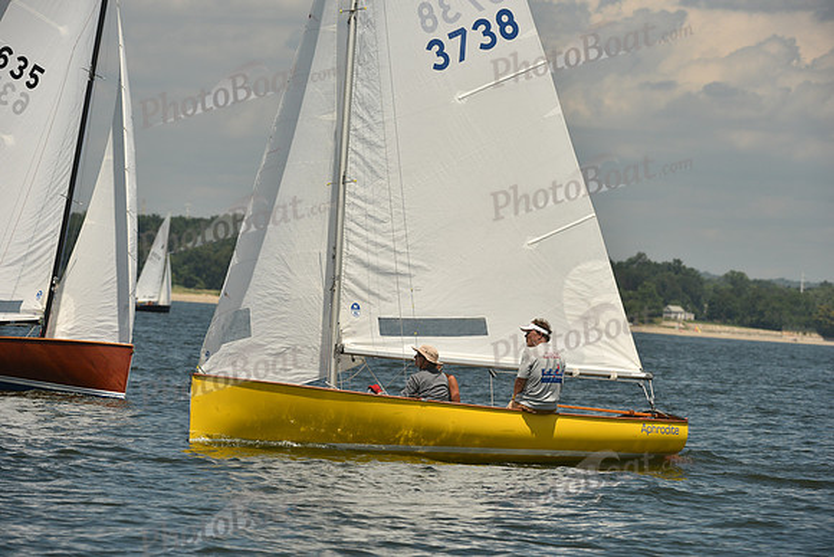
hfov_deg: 8.6
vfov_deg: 5.7
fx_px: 5561
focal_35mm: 240
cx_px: 417
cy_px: 278
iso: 250
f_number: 8
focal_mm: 240
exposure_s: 1/1250
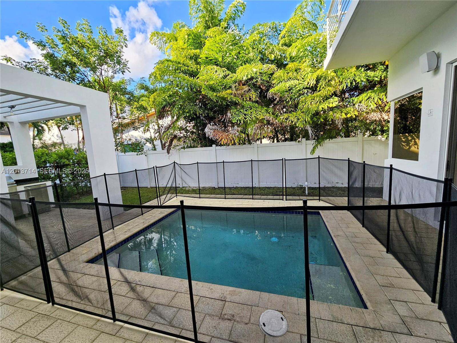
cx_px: 228
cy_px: 172
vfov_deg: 89.9
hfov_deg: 106.2
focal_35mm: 13
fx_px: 172
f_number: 2.2
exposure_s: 1/330
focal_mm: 2.2
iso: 50
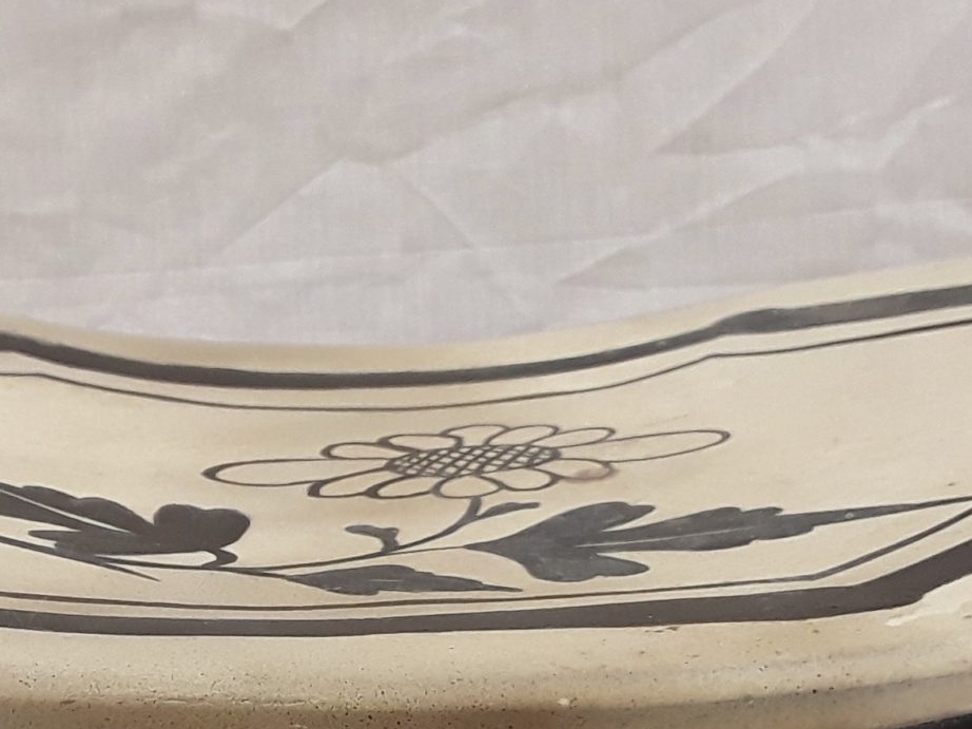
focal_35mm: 75
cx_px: 312
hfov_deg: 25.8
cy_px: 764
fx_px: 2105
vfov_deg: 19.0
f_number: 1.9
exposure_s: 1/100
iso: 64
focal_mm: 2.91
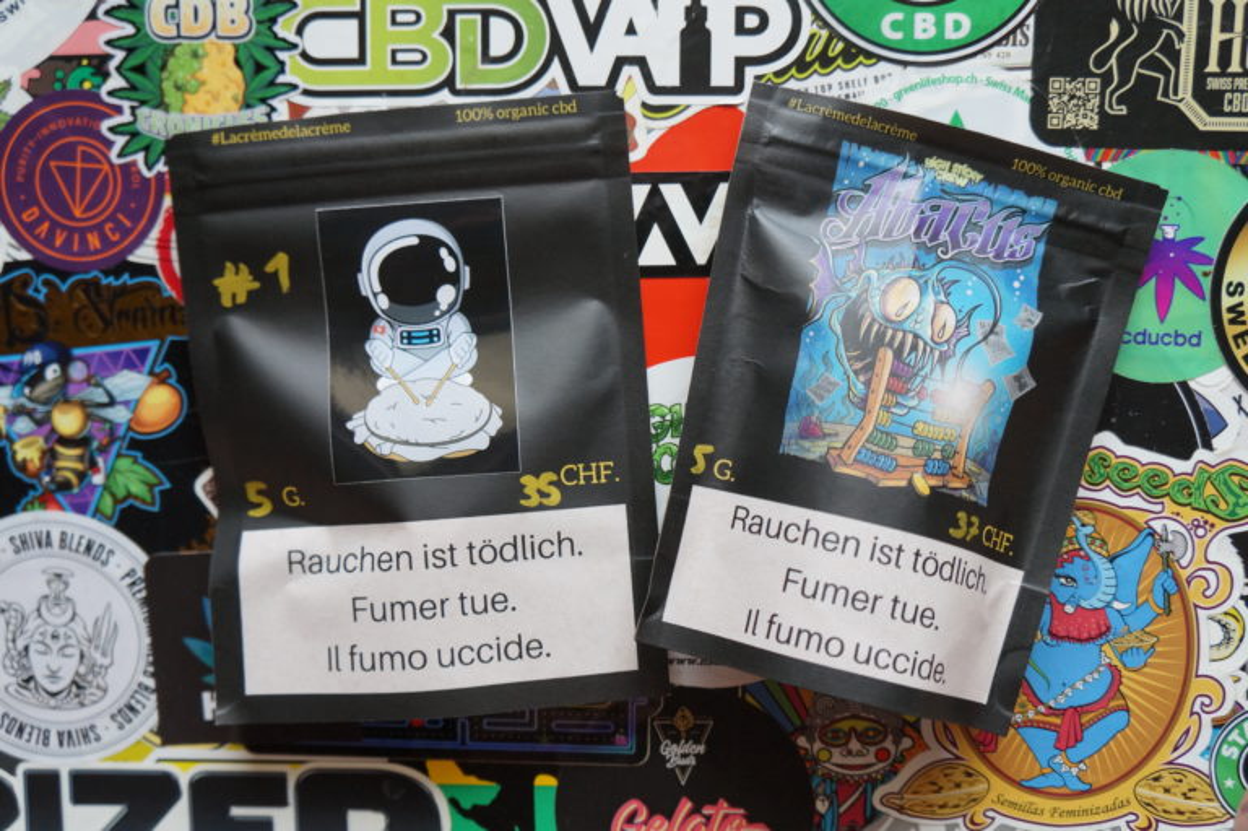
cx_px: 624
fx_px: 1091
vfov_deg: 41.7
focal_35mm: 32
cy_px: 416
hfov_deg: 59.5
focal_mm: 21
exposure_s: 1/320
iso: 800
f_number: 4
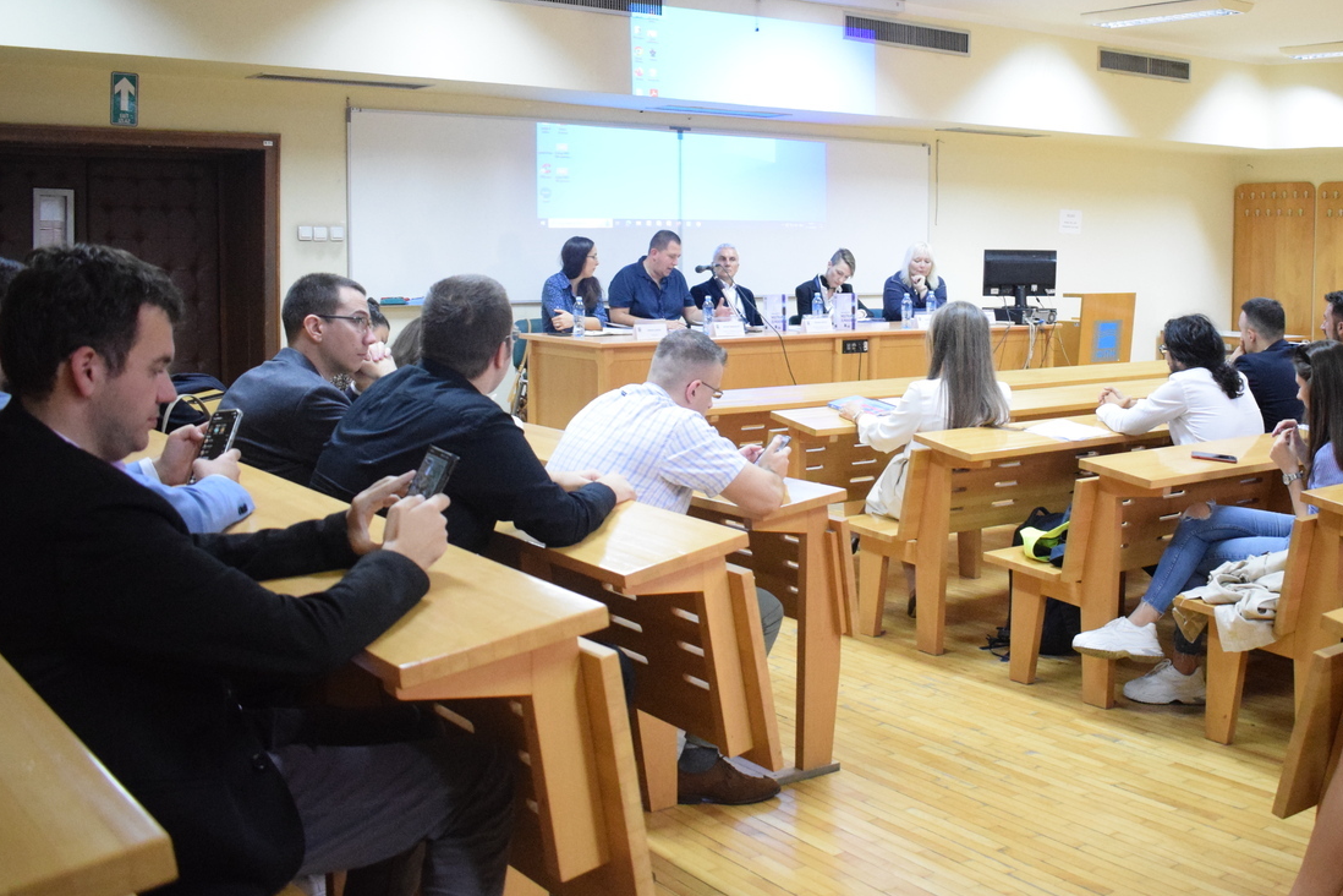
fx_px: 1529
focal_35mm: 41
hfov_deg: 46.9
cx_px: 846
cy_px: 344
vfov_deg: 32.5
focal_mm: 20
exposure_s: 1/80
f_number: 3.5
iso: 4000
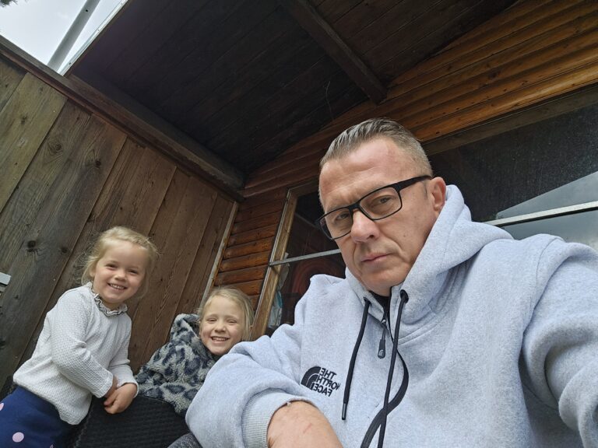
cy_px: 224
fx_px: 432
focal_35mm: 25
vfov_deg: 54.9
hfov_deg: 69.4
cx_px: 299
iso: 25
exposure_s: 1/136
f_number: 2.2
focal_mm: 3.3
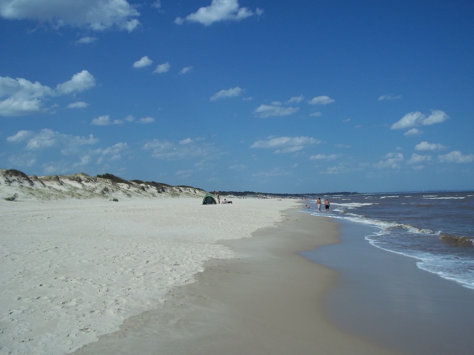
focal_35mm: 36
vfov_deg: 39.7
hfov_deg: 51.4
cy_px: 178
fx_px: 493
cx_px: 237
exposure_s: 1/500
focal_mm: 6.5
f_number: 8
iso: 80
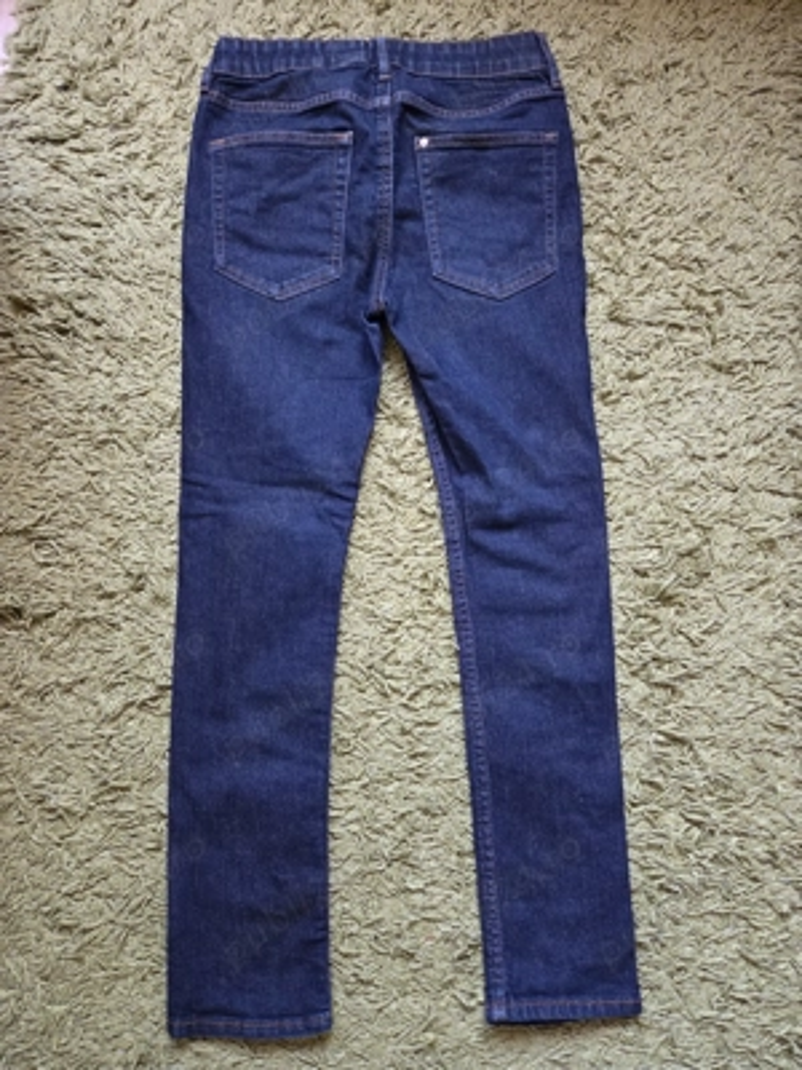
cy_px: 535
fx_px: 710
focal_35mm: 23
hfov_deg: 58.9
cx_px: 401
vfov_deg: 73.9
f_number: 1.8
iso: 1600
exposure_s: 1/100
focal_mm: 5.4
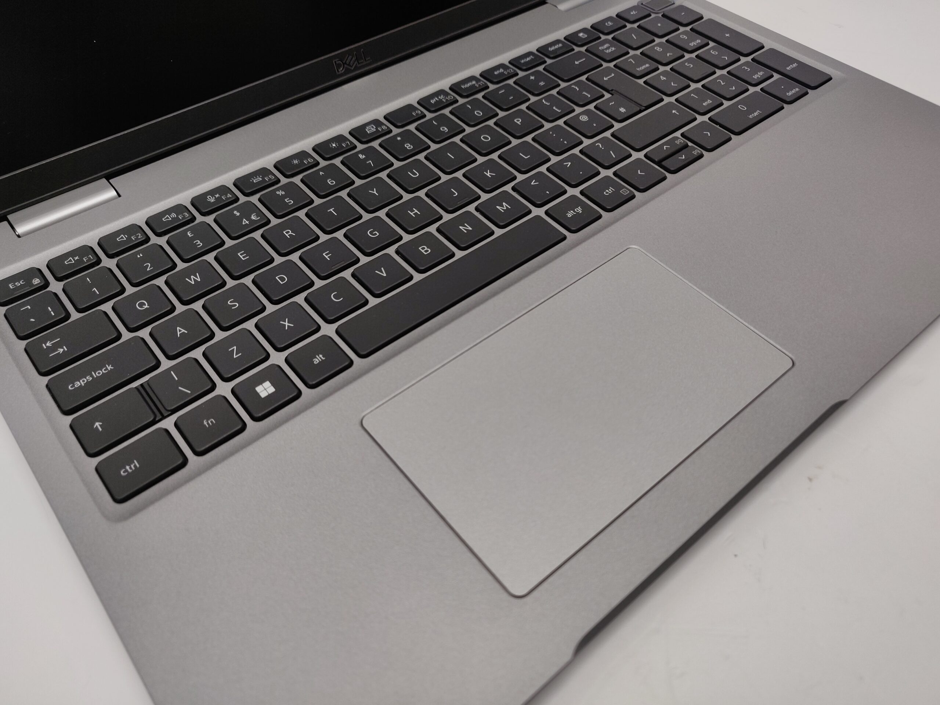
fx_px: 679
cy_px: 352
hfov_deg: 69.4
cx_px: 470
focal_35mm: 25
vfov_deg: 54.9
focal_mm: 4.25
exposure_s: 1/100
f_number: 1.7
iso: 160
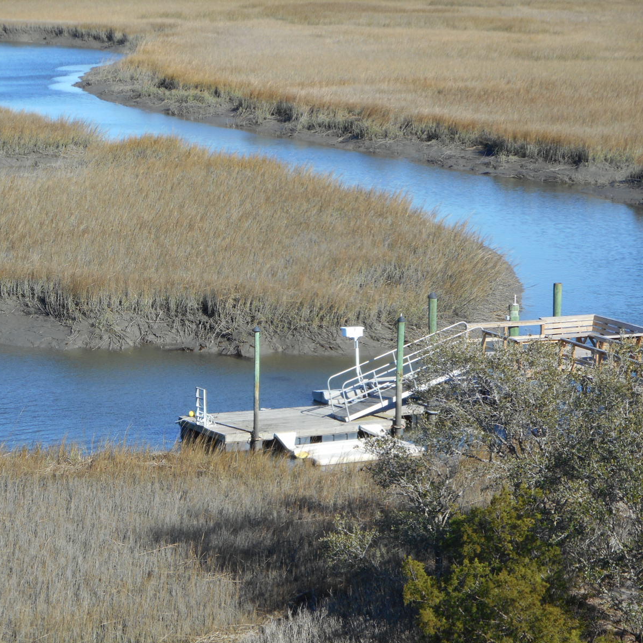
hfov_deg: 12.6
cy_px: 320
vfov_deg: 12.6
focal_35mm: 139
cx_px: 289
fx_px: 2921
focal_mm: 20.9
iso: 80
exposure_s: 1/200
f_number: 5.9
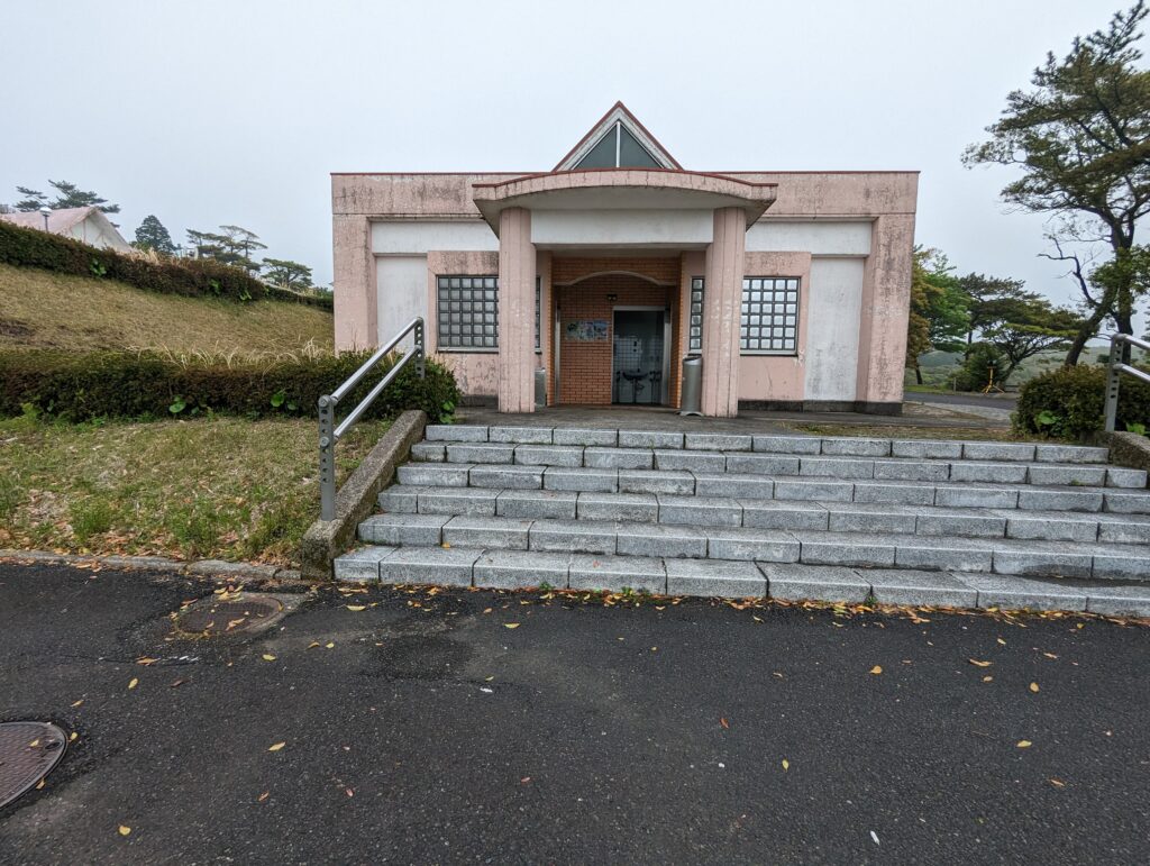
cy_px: 433
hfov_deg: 94.4
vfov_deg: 78.2
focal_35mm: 16
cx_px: 575
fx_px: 532
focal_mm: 2.35
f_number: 2.2
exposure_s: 1/379
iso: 50
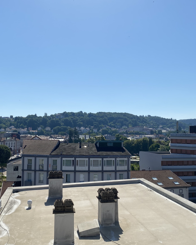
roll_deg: -1.0
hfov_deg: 43.3
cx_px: 92
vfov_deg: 52.8
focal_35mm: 34
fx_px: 247
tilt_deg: +1.1
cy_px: 123
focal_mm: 4.25
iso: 32
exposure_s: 1/5747
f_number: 1.8
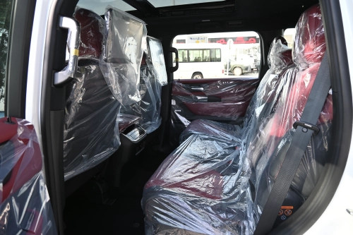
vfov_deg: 53.1
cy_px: 118
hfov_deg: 73.8
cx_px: 176
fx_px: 235
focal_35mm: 24
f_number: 4
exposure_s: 1/250
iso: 220
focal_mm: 16
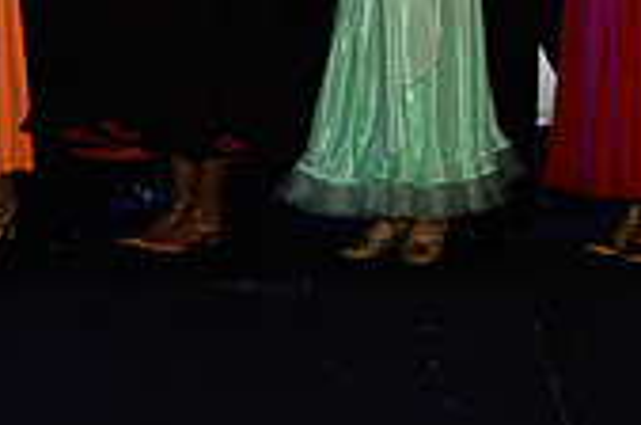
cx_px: 542
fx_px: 1830
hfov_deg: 19.6
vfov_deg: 12.7
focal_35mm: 103
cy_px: -184
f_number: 5
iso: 3200
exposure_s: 1/250
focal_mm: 30
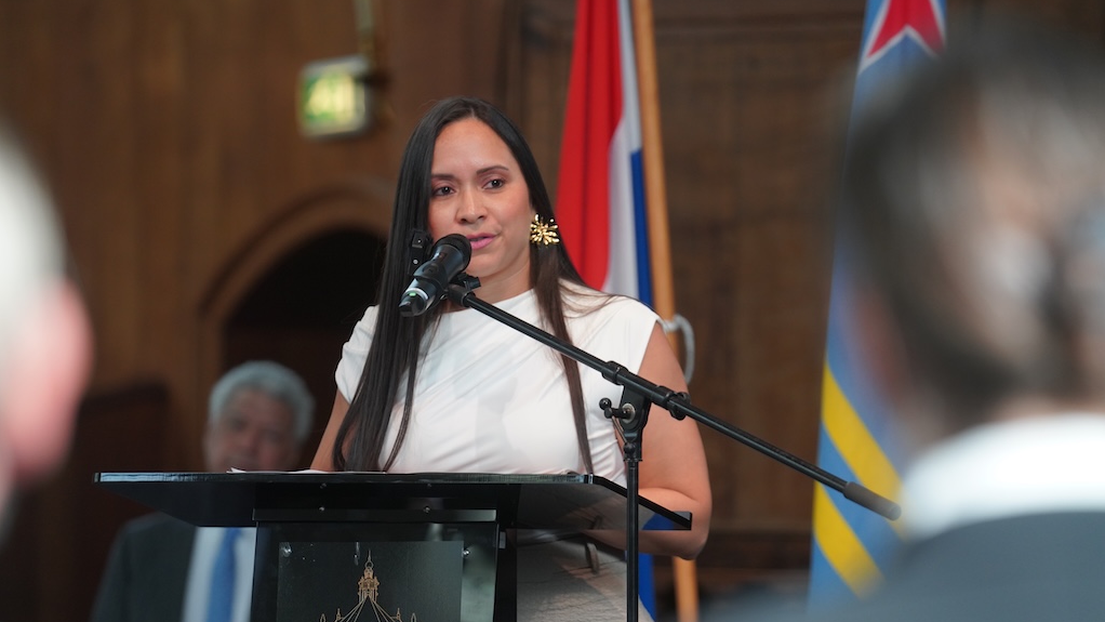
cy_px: 366
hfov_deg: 10.3
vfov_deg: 5.8
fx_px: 6153
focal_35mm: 210
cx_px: 552
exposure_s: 1/250
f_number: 4
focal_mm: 200
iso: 1600
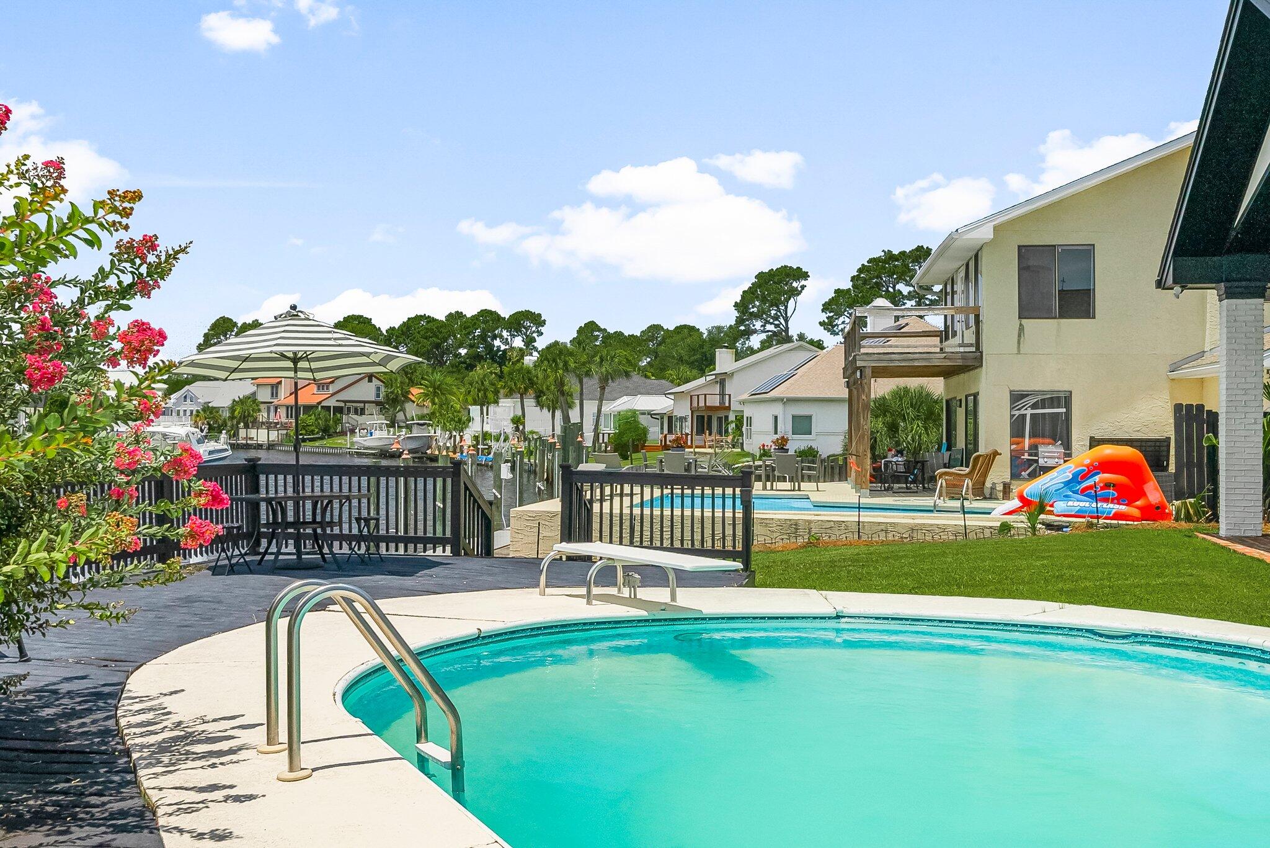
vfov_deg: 36.9
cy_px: 424
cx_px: 635
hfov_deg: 53.1
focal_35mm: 36
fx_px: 1270
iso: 400
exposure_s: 1/800
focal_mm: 24
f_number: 8
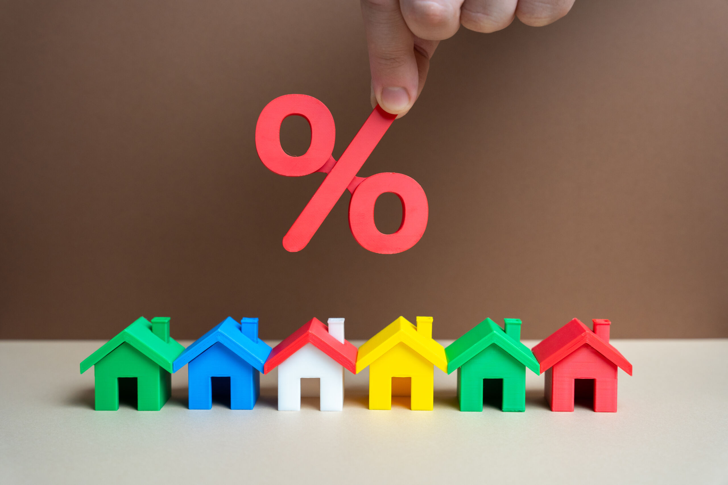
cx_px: 364
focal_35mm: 52
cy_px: 242
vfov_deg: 26.2
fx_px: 1041
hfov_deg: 38.5
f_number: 6.3
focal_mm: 51.5
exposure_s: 1/160
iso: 500
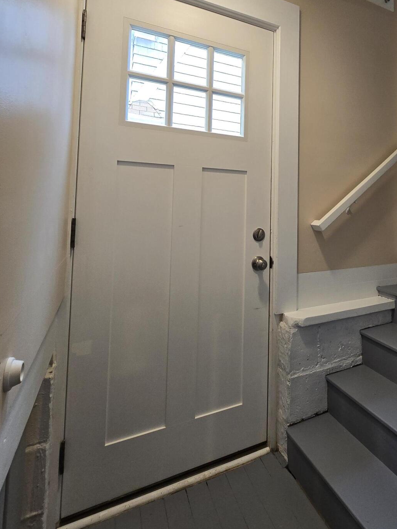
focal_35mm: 19
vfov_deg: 83.0
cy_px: 197
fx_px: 291
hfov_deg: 65.4
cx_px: 286
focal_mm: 2.2
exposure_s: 1/60
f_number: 2.2
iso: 100
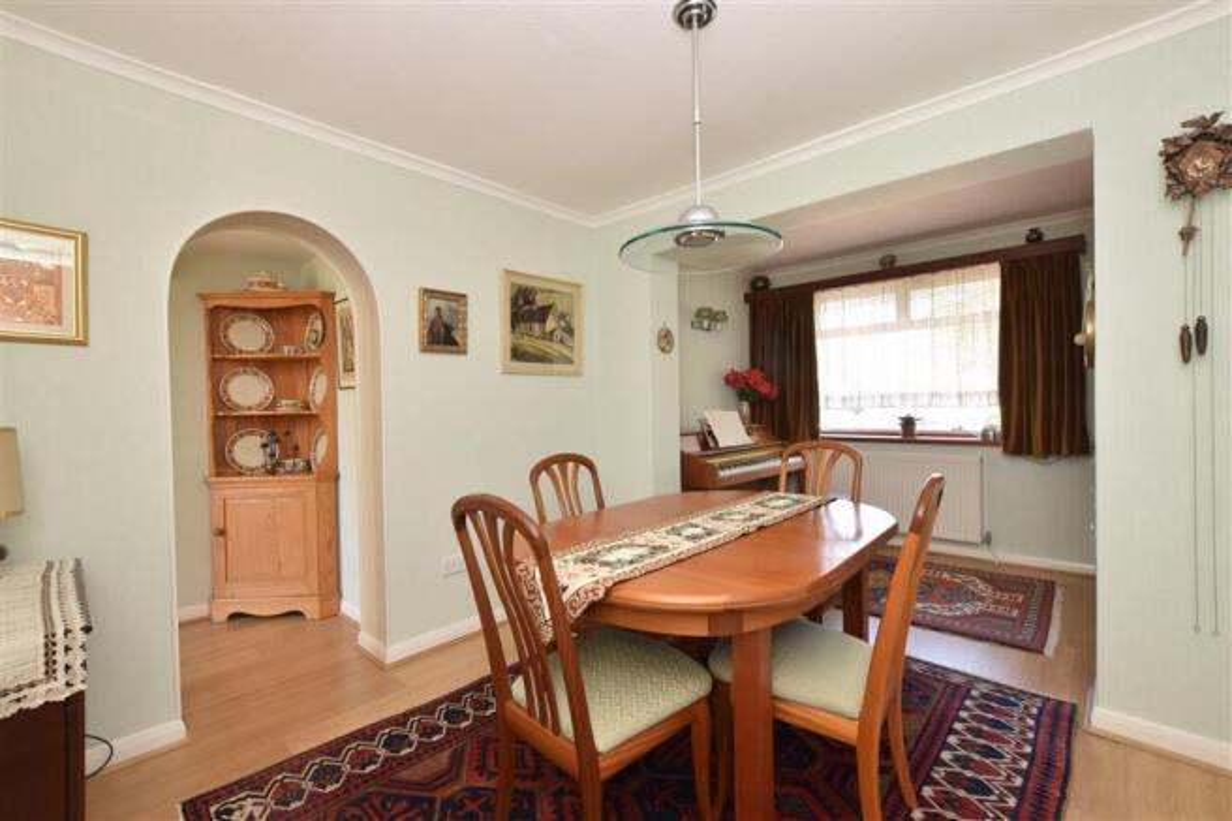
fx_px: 513
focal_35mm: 15
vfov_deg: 77.3
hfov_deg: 100.4
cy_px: 410
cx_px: 616
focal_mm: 10
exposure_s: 1/20
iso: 400
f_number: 10
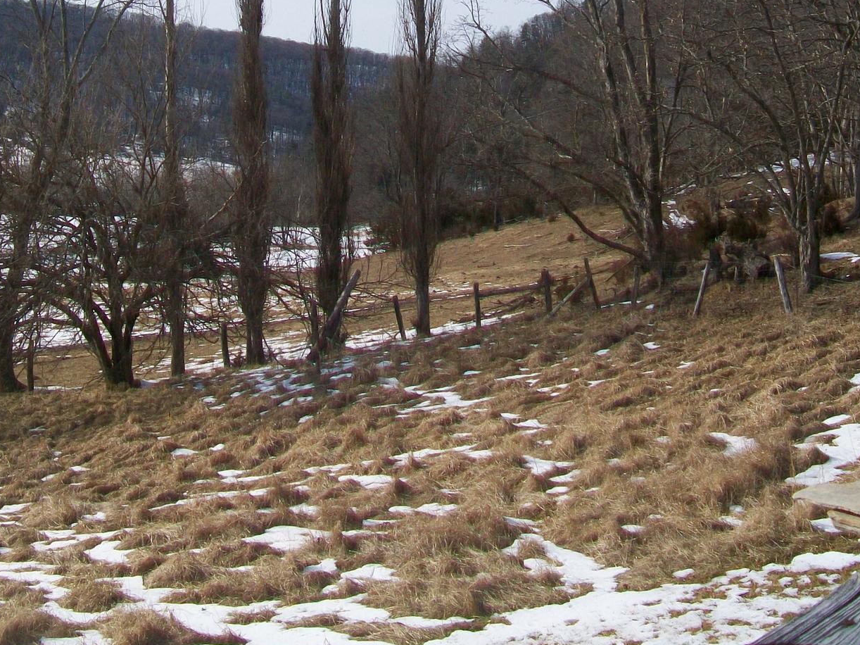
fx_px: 1416
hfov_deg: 33.7
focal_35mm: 57
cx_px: 356
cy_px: 189
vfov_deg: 25.4
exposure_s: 1/500
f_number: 4.9
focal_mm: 6.1
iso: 64
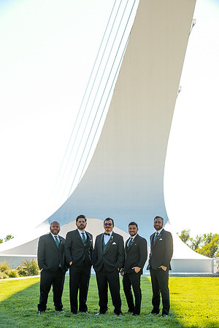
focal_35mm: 70
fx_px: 639
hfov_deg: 19.5
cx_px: 110
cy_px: 164
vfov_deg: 28.8
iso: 400
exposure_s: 1/640
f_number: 5.6
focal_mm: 70
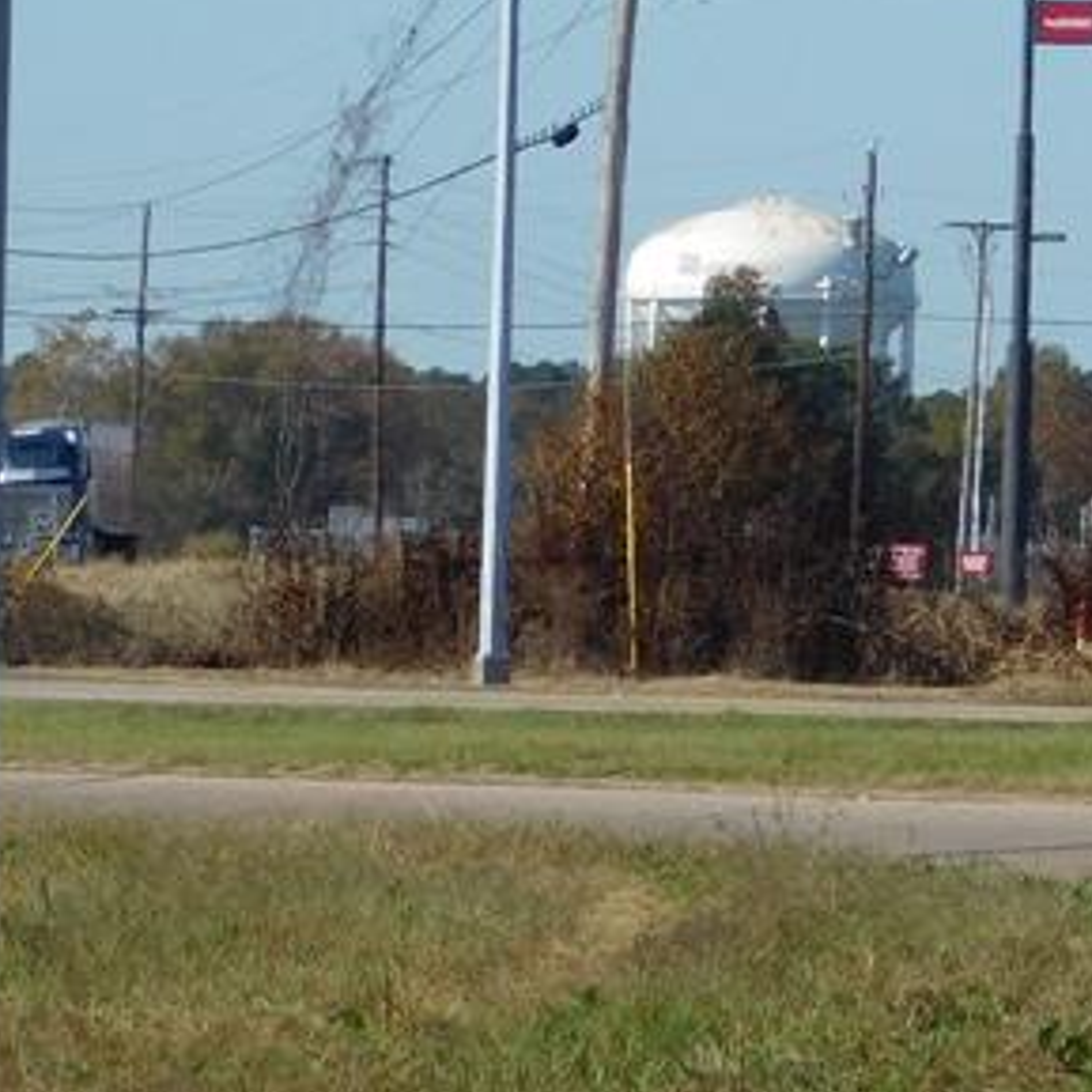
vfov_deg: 4.2
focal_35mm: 419
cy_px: 336
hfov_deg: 4.2
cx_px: 1054
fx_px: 14954
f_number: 5
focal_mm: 23.7
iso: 125
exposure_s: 1/800
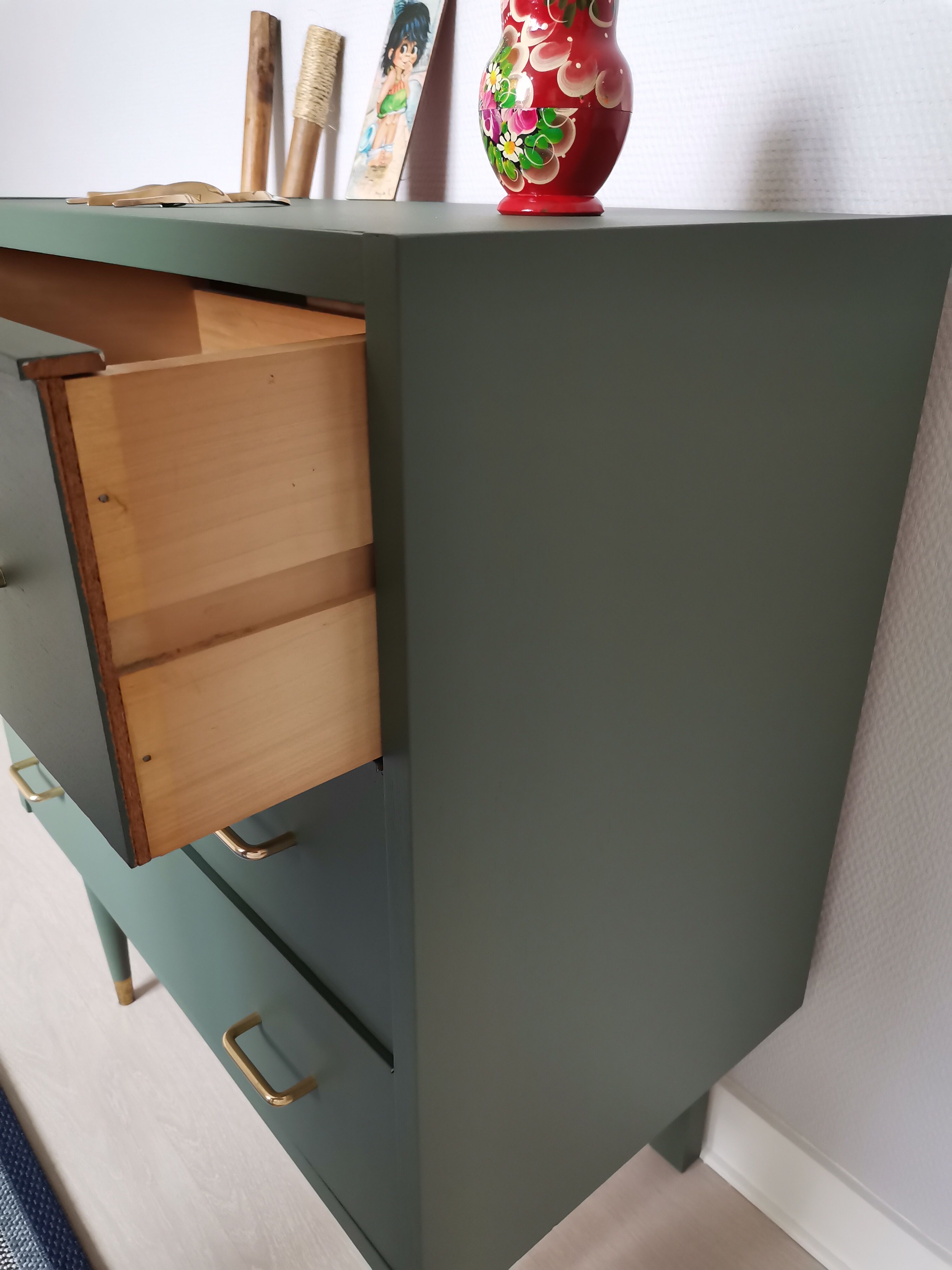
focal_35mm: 26
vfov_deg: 67.3
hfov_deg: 53.1
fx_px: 953
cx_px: 476
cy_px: 635
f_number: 1.8
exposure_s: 1/33.3
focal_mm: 4.75
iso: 400
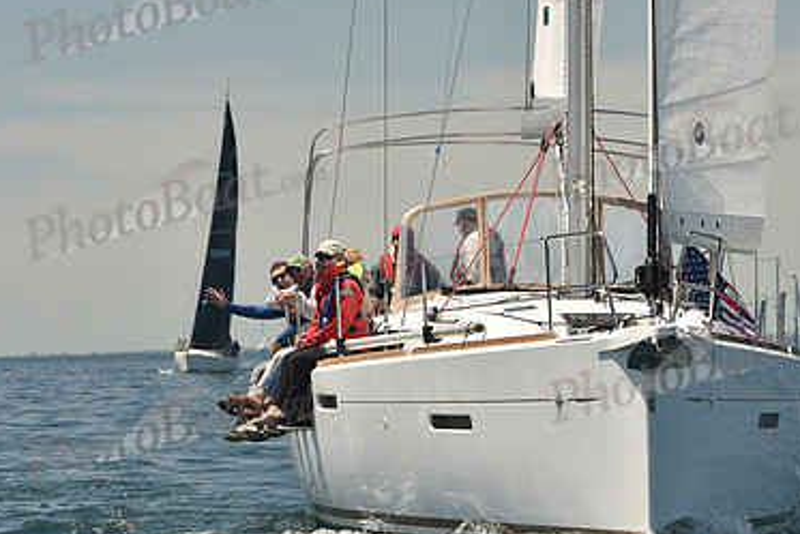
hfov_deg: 9.8
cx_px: 440
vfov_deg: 6.5
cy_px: 286
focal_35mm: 210
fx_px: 4668
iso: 250
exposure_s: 1/800
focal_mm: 135
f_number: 6.3
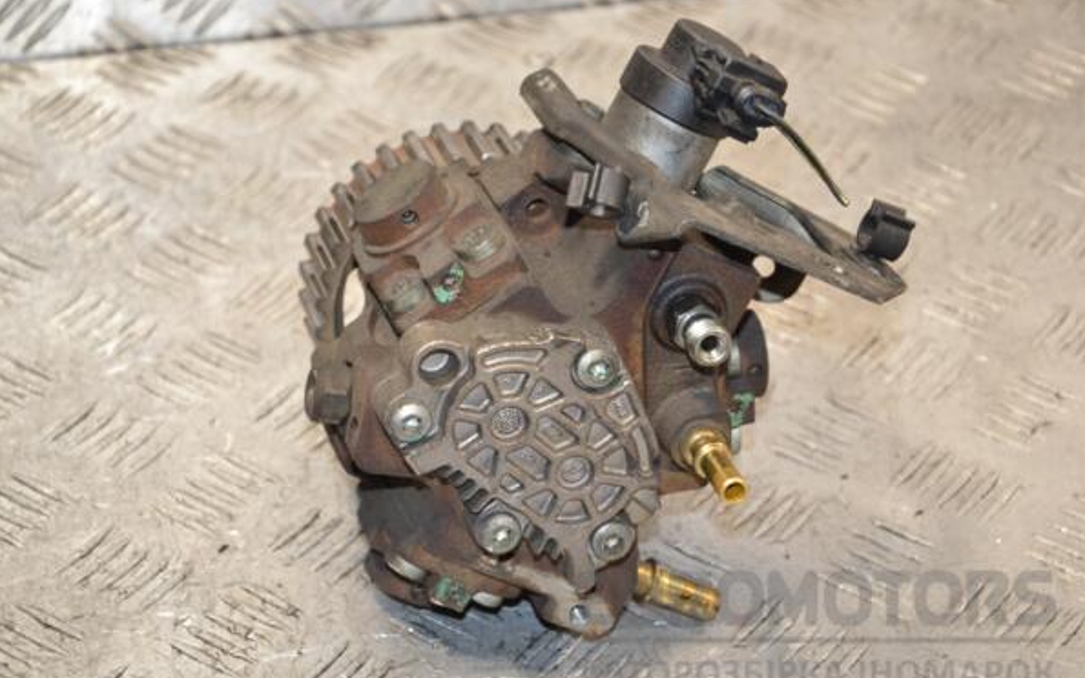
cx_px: 543
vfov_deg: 12.1
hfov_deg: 19.3
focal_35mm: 108
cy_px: 355
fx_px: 3194
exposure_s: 1/125
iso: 800
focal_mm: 70
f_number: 5.3
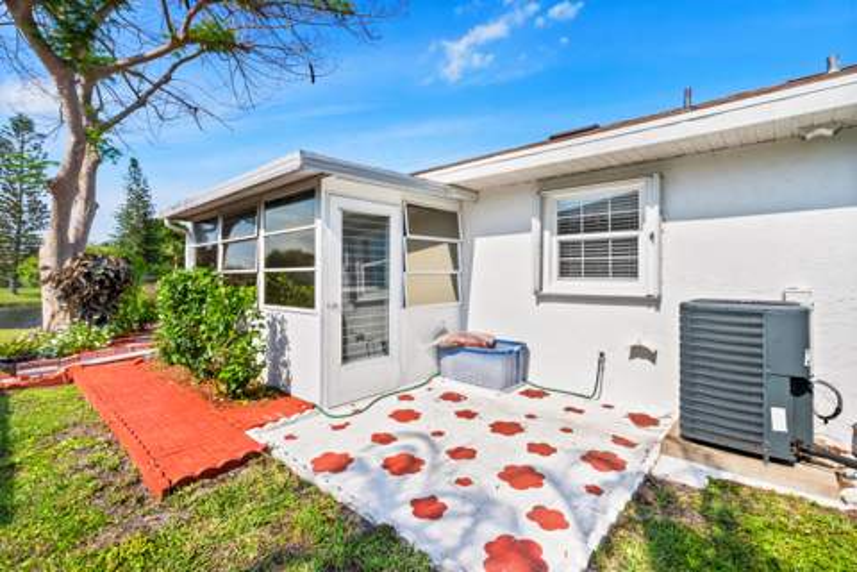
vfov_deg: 73.7
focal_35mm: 16
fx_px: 381
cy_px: 286
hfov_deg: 96.7
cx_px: 428
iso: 640
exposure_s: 1/1250
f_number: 8
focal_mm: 16
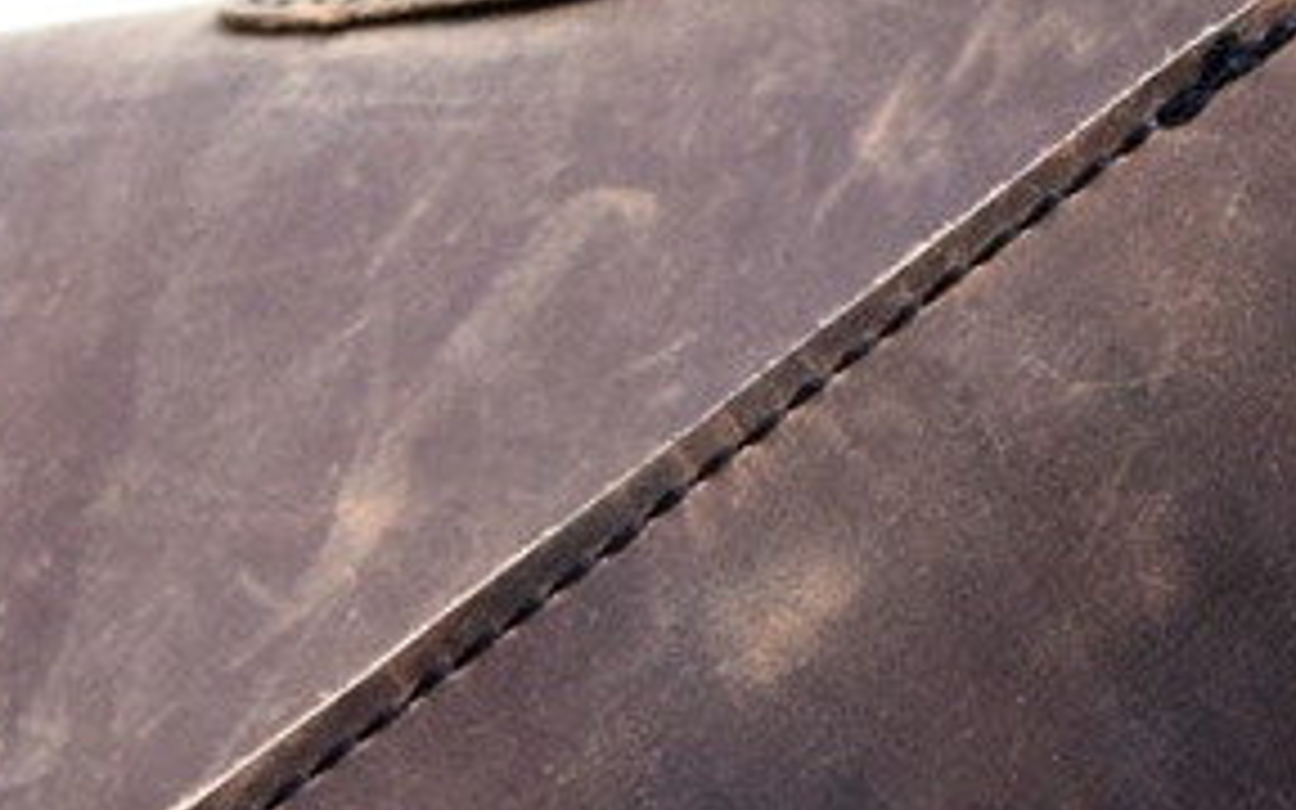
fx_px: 12751
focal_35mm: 361
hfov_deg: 5.8
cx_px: 1773
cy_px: 2122
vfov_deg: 3.6
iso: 800
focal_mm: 34
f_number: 7.1
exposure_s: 1/80
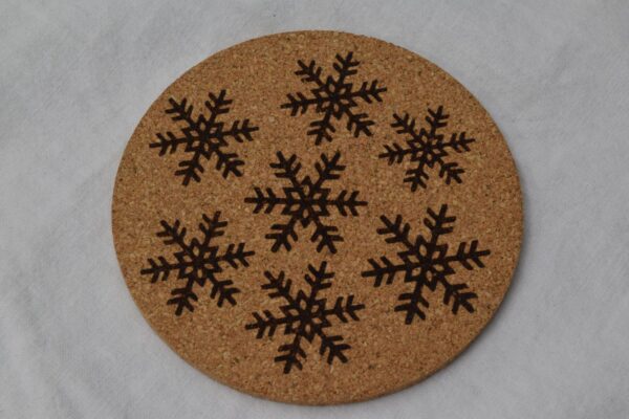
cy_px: 210
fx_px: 1441
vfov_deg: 16.6
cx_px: 314
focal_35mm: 82
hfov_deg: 24.6
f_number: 20
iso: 400
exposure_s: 1/2
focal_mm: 55
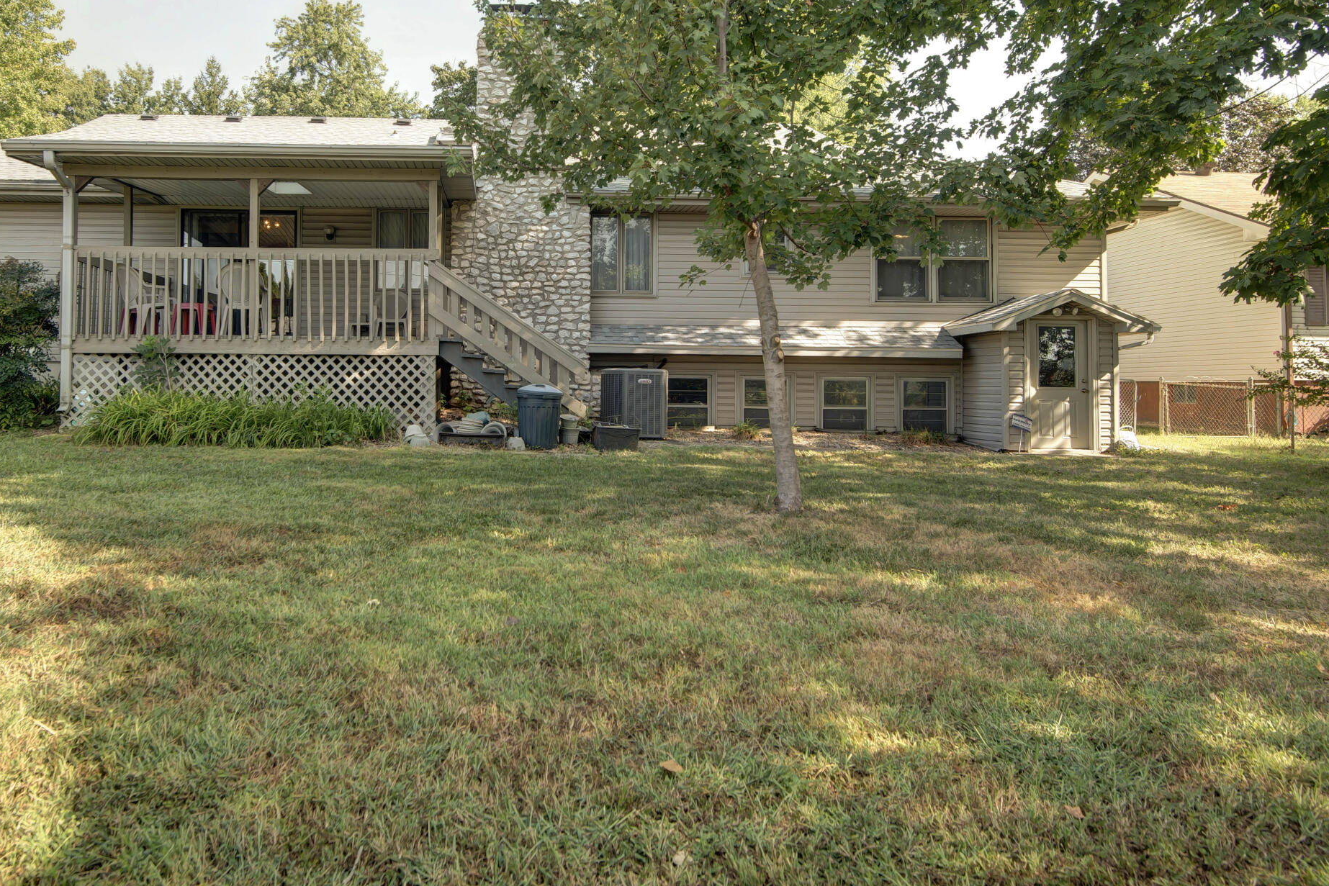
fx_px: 960
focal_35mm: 26
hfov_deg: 68.7
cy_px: 341
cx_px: 529
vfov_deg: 49.2
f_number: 6.7
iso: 100
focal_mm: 16
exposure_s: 1/45
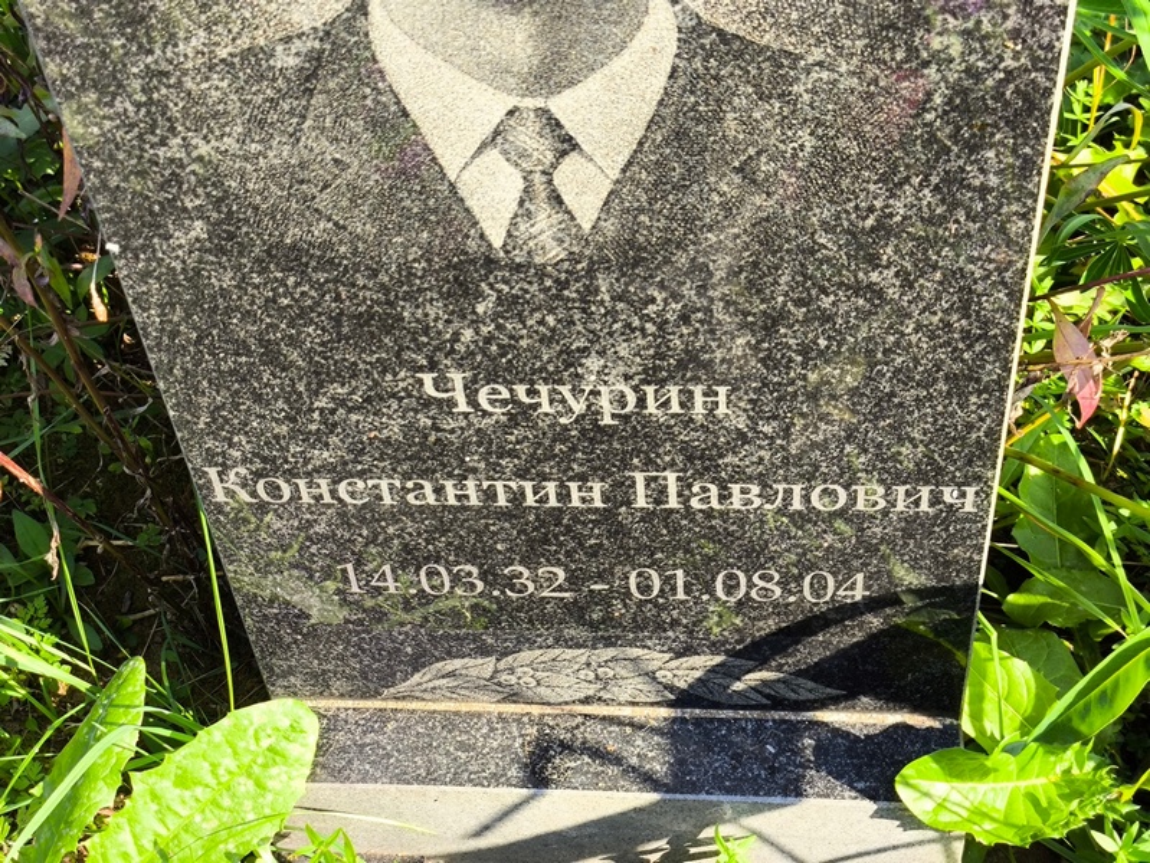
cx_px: 575
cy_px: 432
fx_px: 1662
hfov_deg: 38.2
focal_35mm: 50
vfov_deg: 29.1
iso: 50
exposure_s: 1/237
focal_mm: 4.71
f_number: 1.7
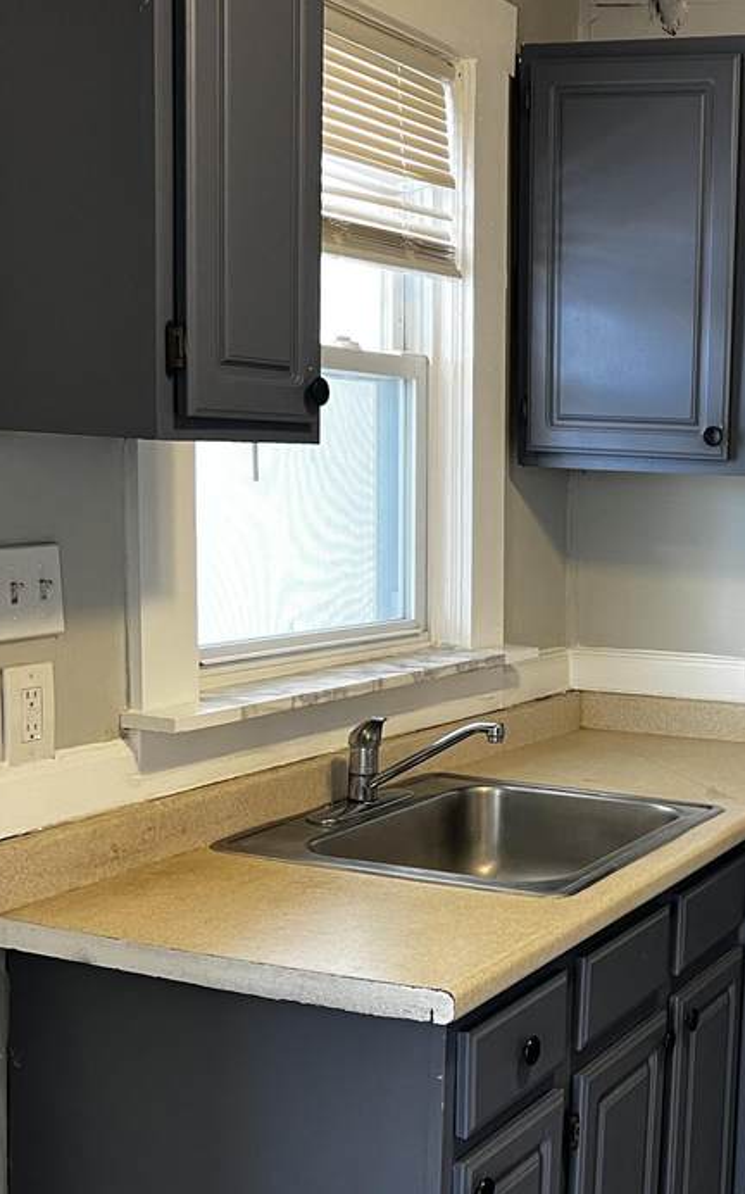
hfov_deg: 24.0
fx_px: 1658
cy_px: 688
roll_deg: -1.3
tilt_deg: -8.4
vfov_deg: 39.5
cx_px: 773
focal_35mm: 51
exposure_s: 1/60
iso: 125
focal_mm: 5.7
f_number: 1.5
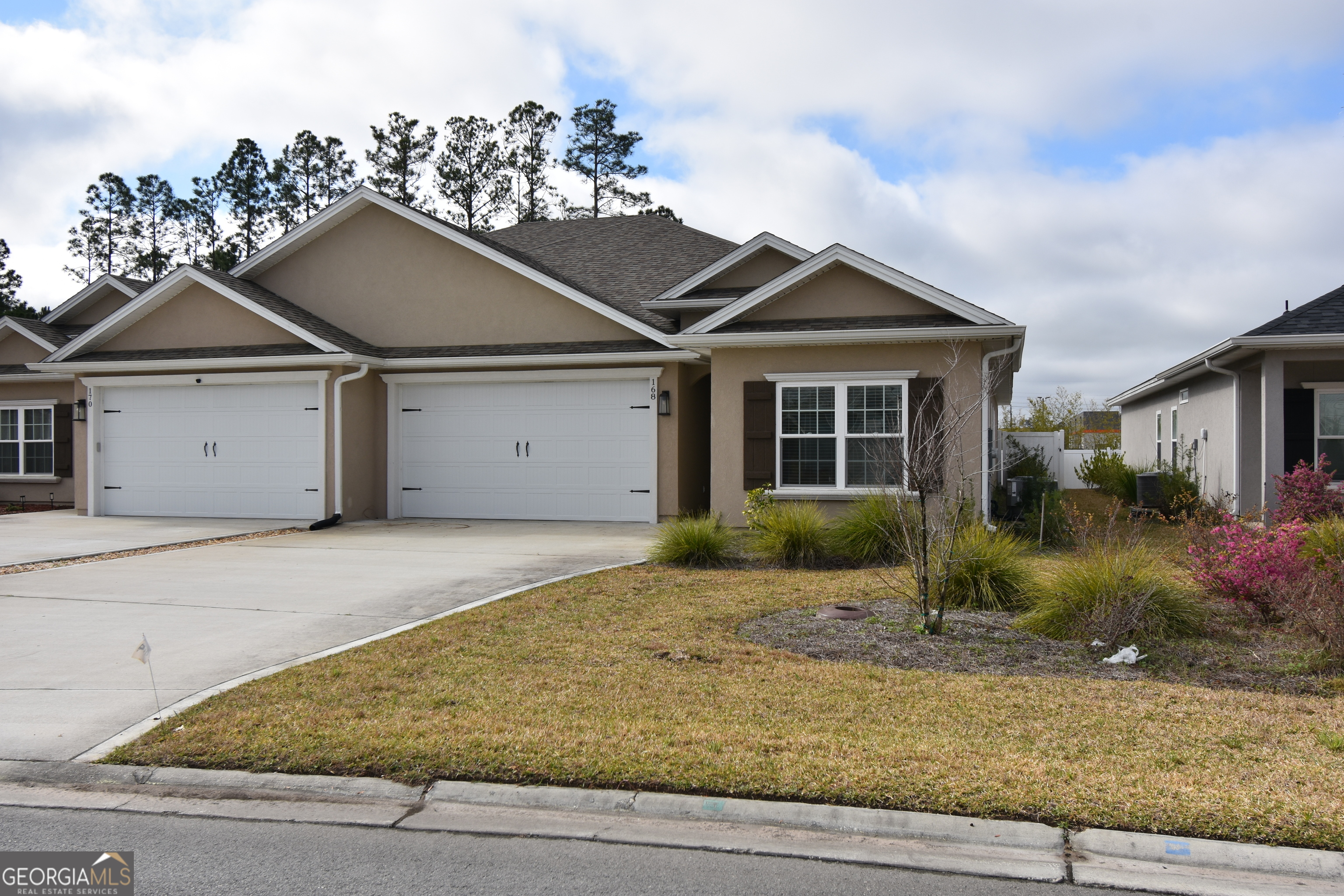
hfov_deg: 61.9
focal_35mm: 30
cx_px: 672
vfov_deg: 43.6
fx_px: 1120
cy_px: 448
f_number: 8
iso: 125
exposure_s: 1/500
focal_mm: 20
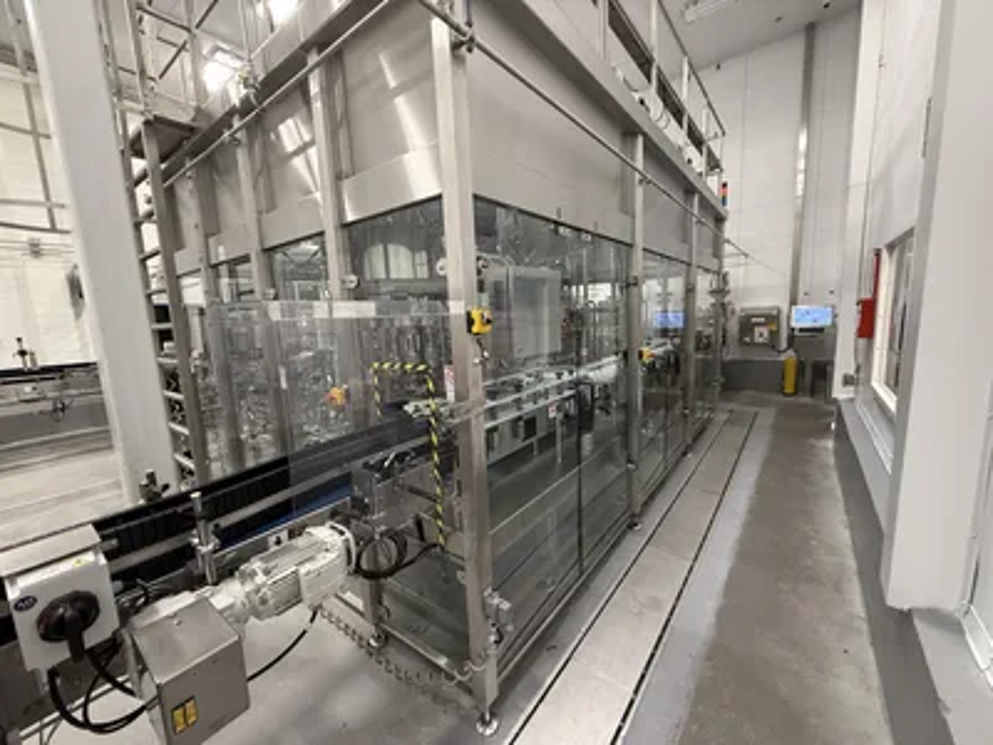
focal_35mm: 14
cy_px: 372
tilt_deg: -9.3
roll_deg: +2.9
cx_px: 496
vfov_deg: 85.7
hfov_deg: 102.1
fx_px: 402
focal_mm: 2.22
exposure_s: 1/60
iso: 400
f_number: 2.2
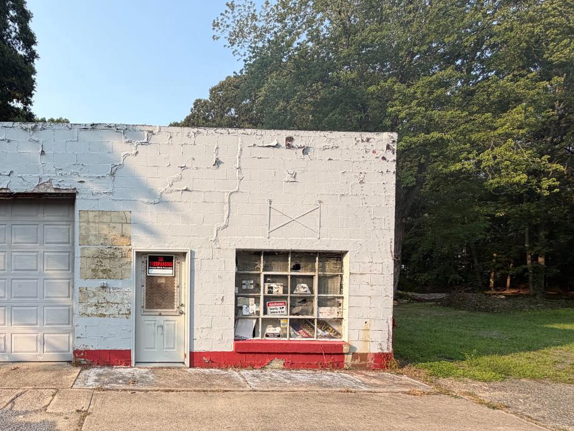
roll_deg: +0.2
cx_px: 146
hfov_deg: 73.7
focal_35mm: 21
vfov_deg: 62.4
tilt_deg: -0.1
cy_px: 274
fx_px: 348
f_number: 2.2
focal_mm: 2.22
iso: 40
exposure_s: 1/701
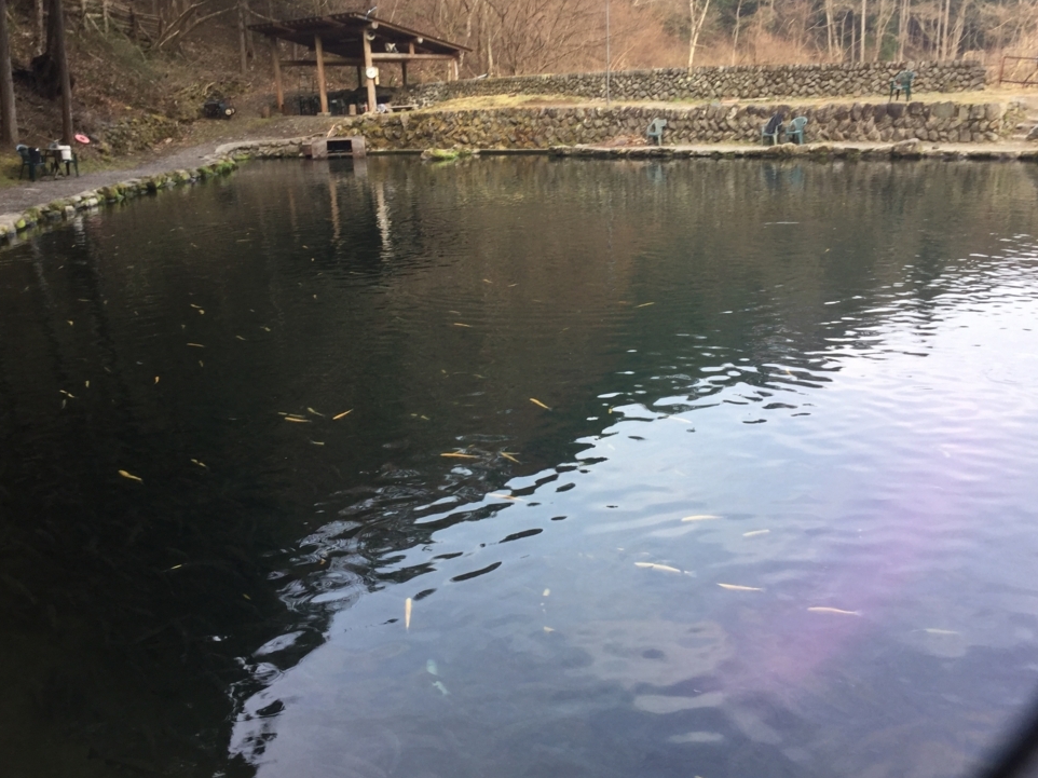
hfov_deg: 55.4
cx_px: 534
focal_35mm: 33
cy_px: 377
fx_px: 989
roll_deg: +2.1
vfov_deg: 42.9
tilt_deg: -18.2
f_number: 2.4
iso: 32
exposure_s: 1/60
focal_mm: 3.3
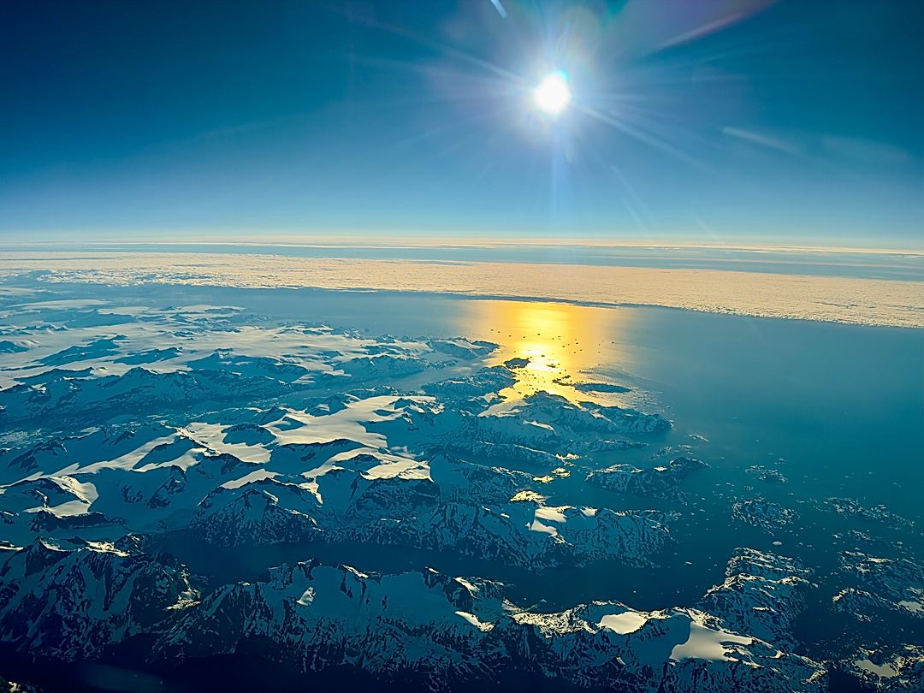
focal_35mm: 24
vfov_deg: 56.8
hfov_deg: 71.6
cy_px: 346
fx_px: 641
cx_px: 462
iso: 80
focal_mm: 6.76
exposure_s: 1/11364
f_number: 1.78
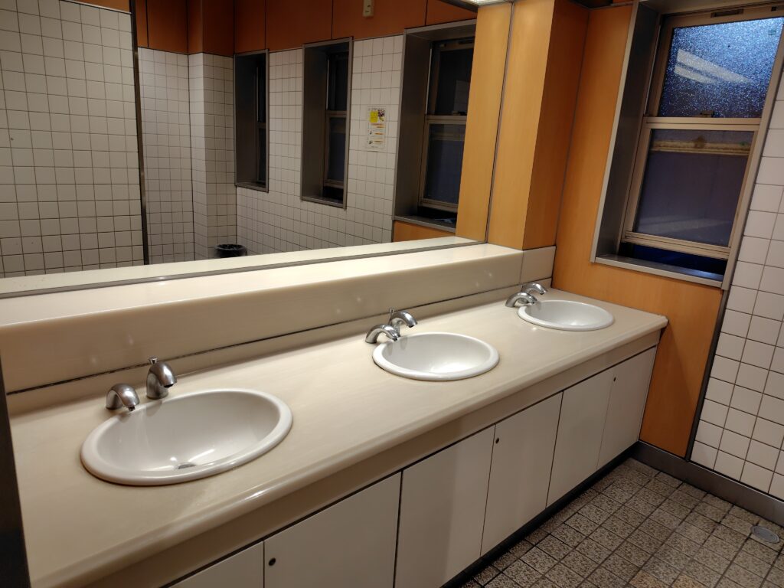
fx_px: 521
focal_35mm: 23
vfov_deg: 58.9
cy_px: 294
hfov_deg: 73.9
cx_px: 392
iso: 189
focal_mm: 5.6
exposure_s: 1/60
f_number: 1.9
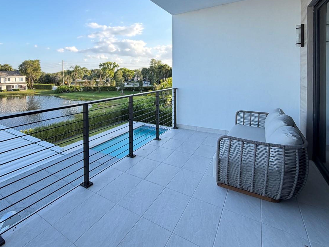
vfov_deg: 63.9
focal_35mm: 20
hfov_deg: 79.1
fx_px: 190
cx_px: 110
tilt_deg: -0.3
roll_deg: +1.0
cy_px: 79
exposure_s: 1/121
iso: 50
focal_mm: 2.22
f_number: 2.2
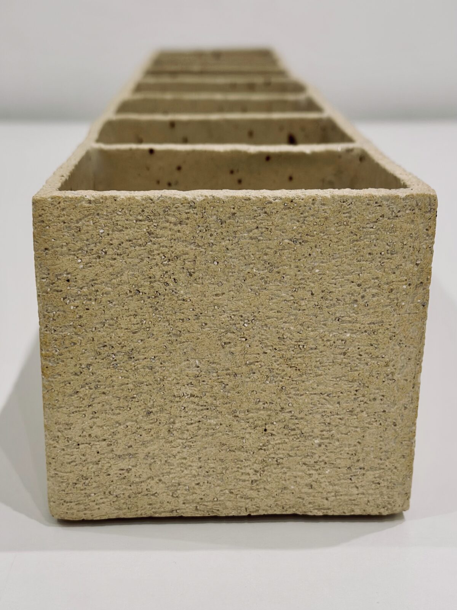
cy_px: 305
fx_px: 845
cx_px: 228
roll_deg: +0.2
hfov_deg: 30.3
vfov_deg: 39.7
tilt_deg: -19.5
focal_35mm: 48
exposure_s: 1/50
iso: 80
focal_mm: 6.86
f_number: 1.78
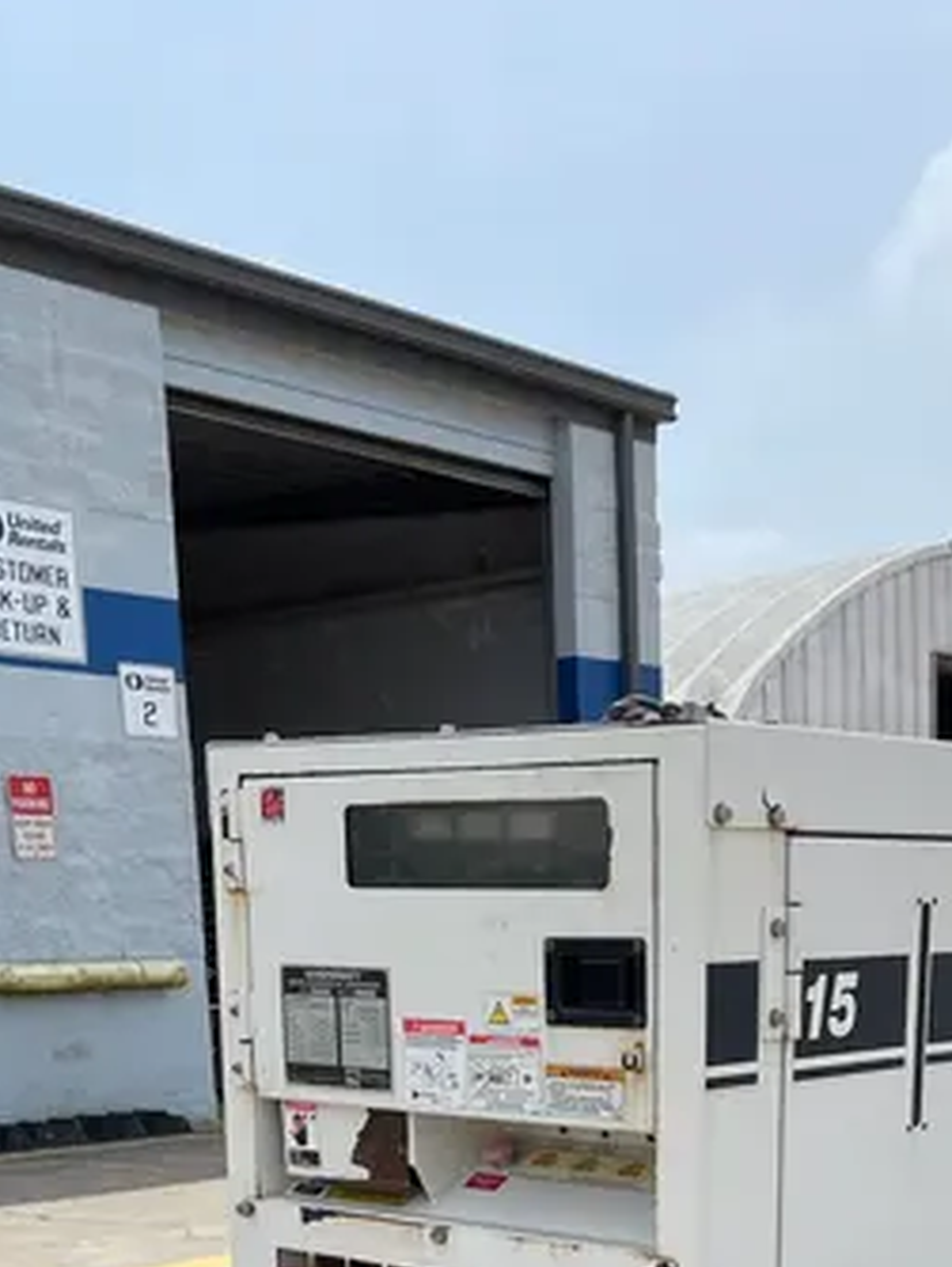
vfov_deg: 30.4
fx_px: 2087
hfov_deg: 25.6
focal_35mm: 57
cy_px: 1371
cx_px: 630
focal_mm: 4.2
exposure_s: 1/6135
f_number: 1.6
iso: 50
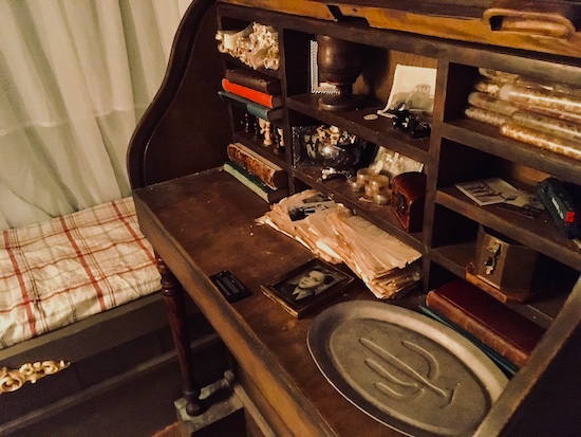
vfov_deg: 48.3
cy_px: 218
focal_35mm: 29
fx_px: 487
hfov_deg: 61.6
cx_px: 290
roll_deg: +2.5
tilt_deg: -29.3
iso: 1600
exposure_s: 1/15
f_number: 2.2
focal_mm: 4.15
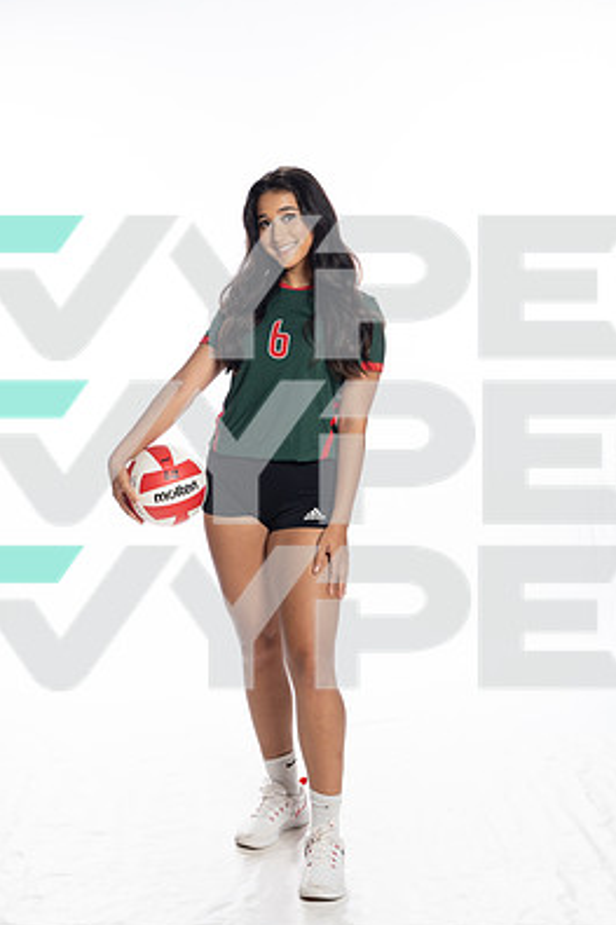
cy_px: 454
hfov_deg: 23.8
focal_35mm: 57
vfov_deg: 35.1
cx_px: 293
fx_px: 1464
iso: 400
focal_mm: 50
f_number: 8
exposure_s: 1/250
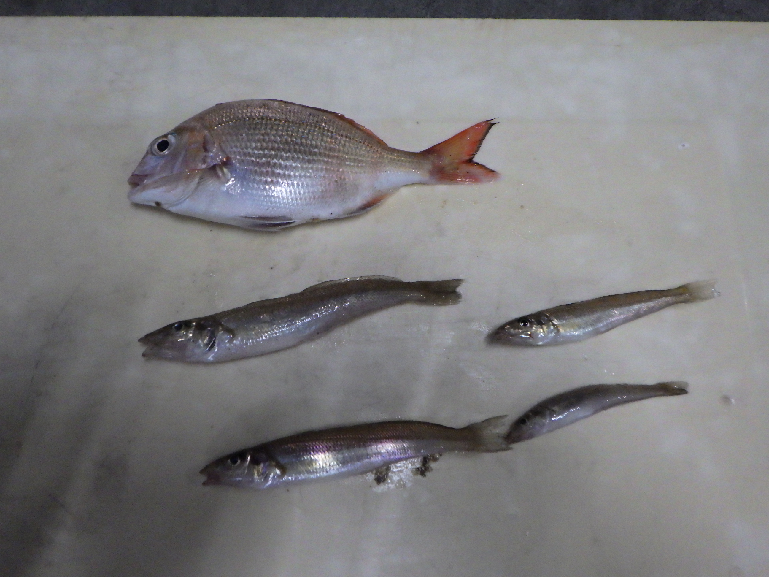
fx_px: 622
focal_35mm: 28
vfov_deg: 49.7
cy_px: 288
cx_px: 384
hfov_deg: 63.4
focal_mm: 5
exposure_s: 1/60
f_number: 3.5
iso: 1250
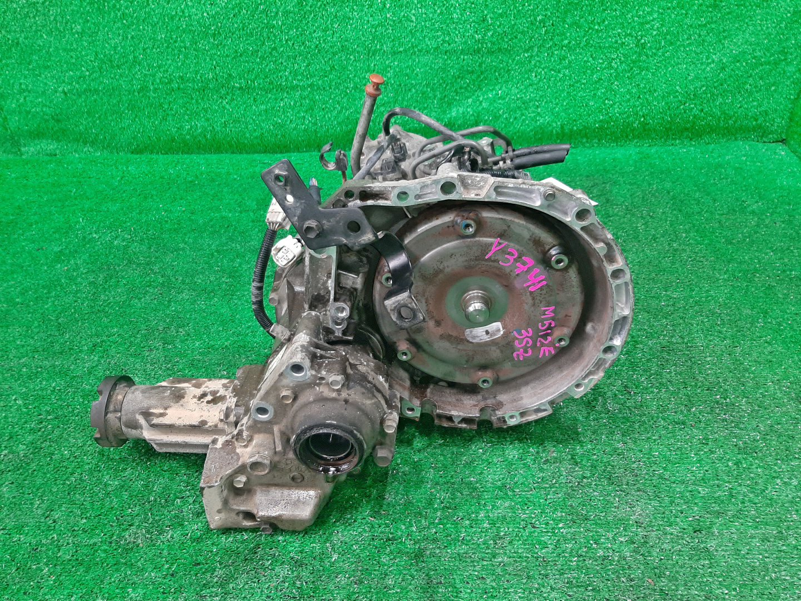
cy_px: 300
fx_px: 602
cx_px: 400
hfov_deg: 67.3
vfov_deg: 53.1
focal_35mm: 26
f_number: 1.7
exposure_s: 1/50
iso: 190
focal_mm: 3.93
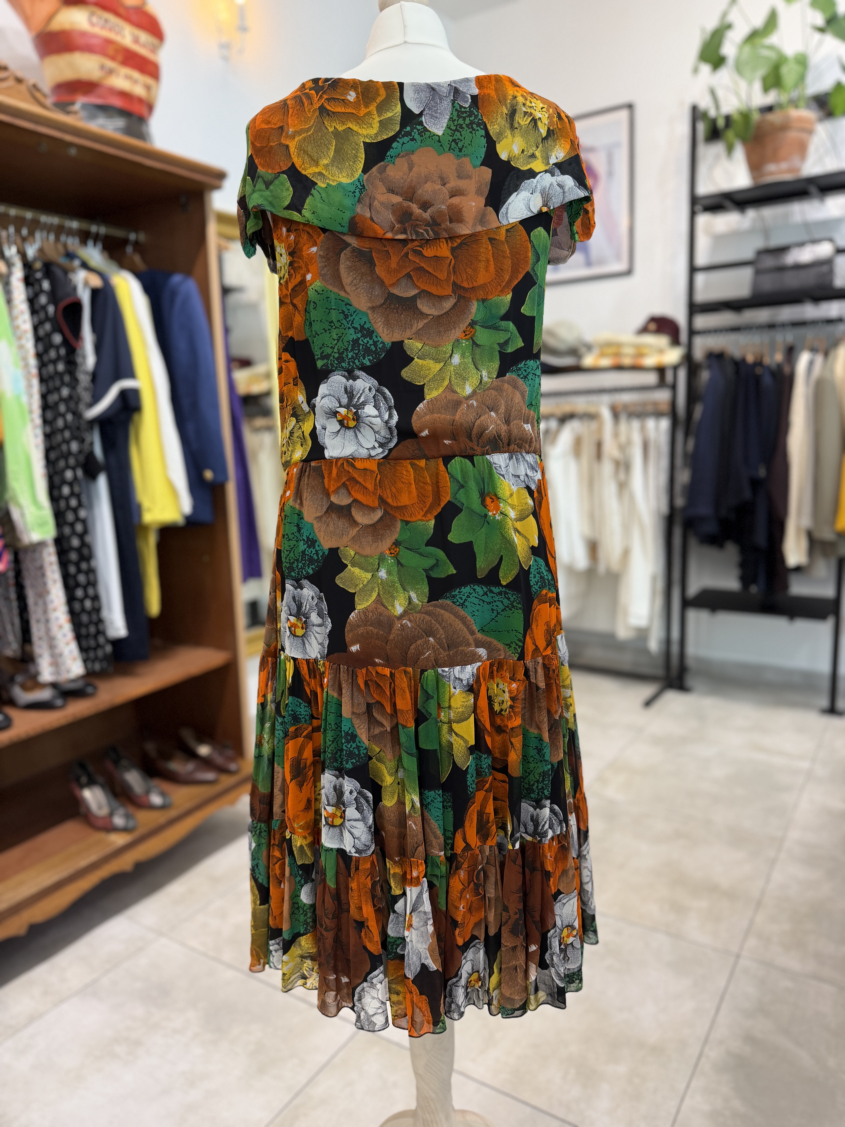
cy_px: 564
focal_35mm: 24
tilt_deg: -10.6
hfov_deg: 56.8
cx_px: 422
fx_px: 781
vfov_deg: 71.6
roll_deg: +2.0
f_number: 1.78
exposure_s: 1/100
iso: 160
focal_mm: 6.76
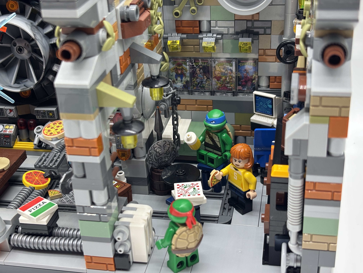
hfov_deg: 36.8
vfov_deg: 28.0
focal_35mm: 52
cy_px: 136
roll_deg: +3.6
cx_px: 182
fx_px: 545
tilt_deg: -29.0
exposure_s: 1/107
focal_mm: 5.96
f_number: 1.6
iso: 50
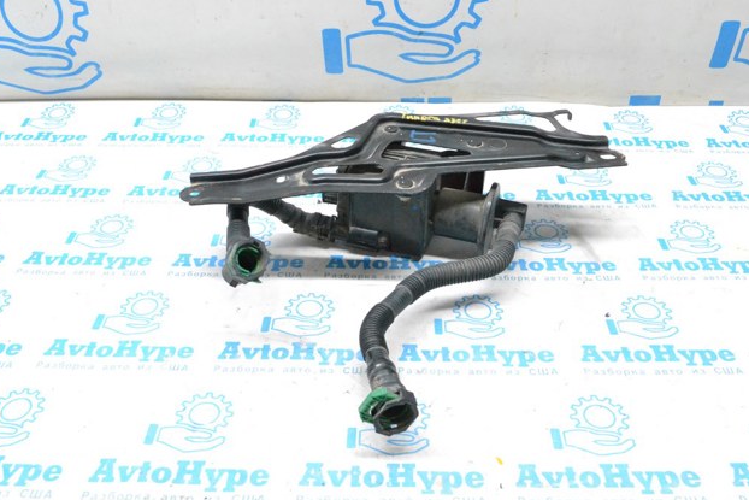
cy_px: 247
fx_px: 770
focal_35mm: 37
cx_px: 367
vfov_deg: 36.0
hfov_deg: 51.9
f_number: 10
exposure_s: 1/125
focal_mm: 24
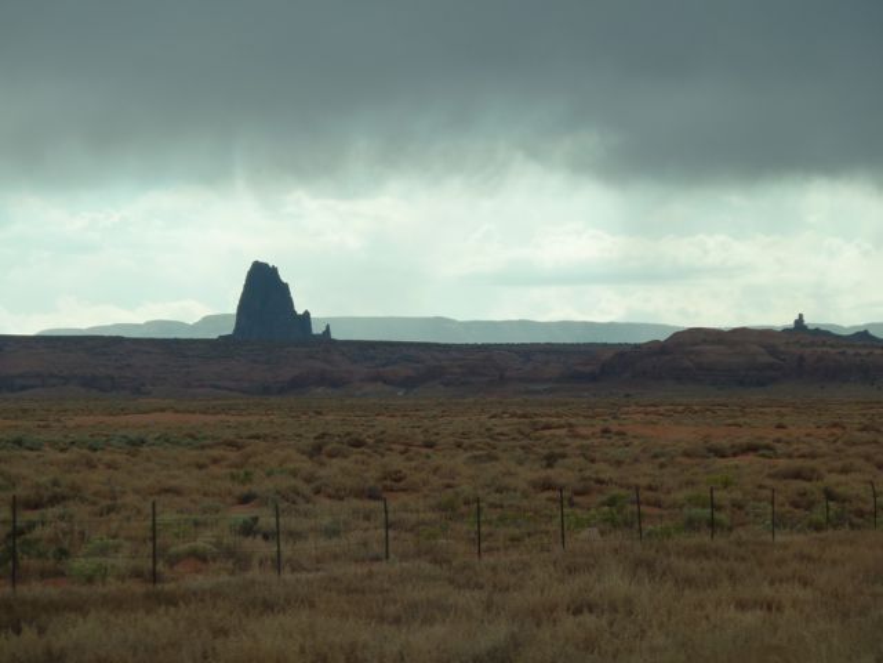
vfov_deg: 8.2
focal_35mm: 182
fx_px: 4643
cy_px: 332
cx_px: 442
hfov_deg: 10.9
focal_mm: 29.9
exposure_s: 1/250
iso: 80
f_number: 4.5
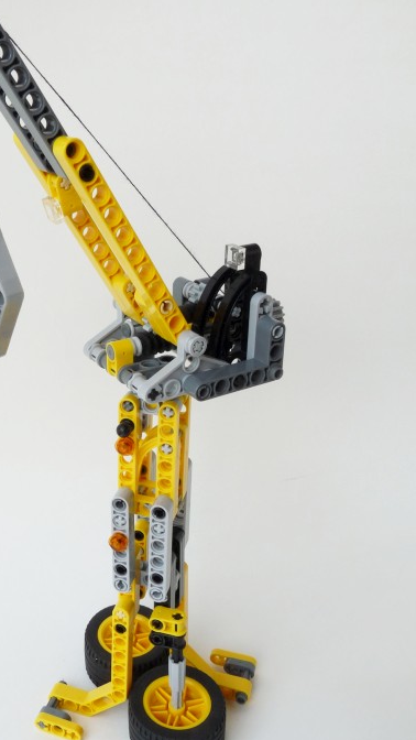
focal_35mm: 35
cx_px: 96
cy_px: 349
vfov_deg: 56.6
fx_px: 686
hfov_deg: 33.0
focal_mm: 4.8
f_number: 6.3
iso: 100
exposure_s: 1/60
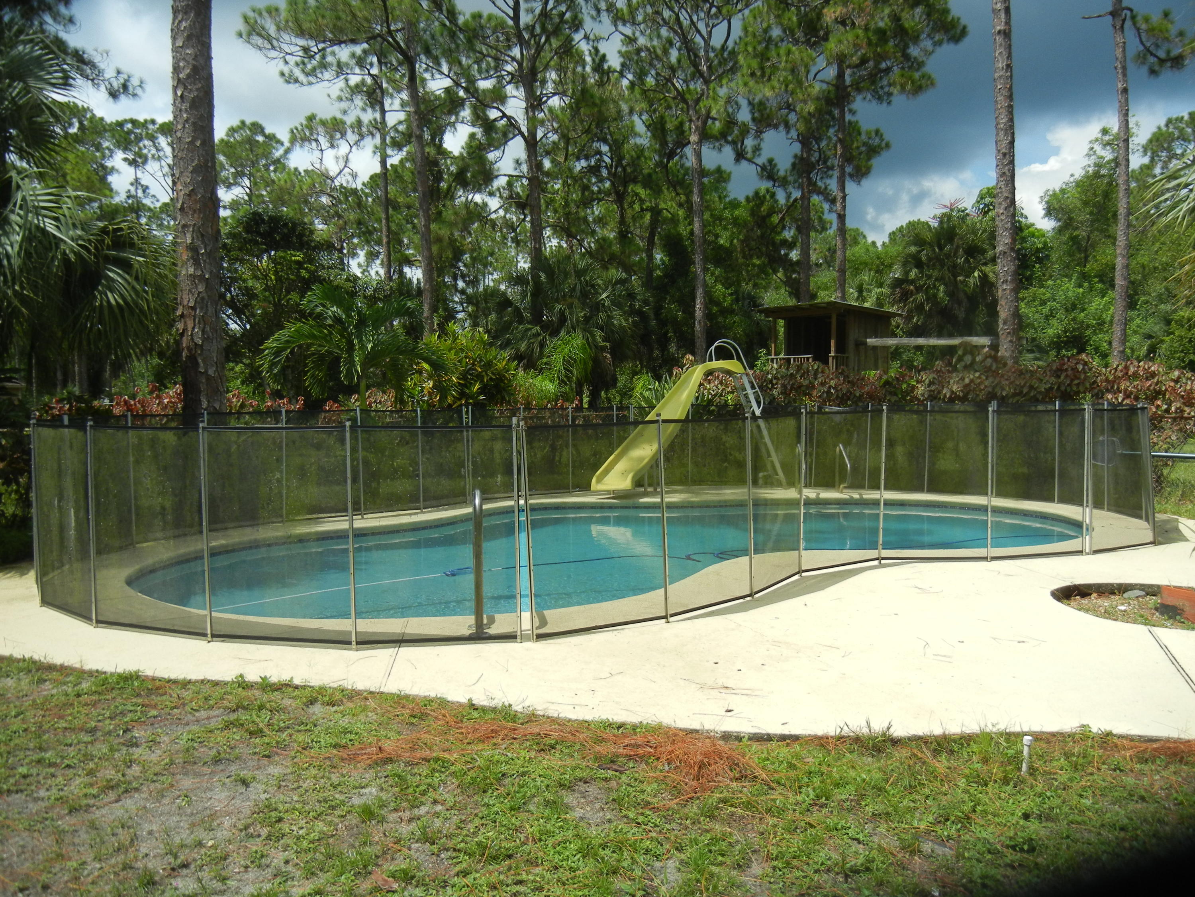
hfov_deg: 60.0
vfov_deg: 46.8
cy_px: 448
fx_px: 1036
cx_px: 598
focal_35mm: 30
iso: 160
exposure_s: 1/422
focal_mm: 5.4
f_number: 7
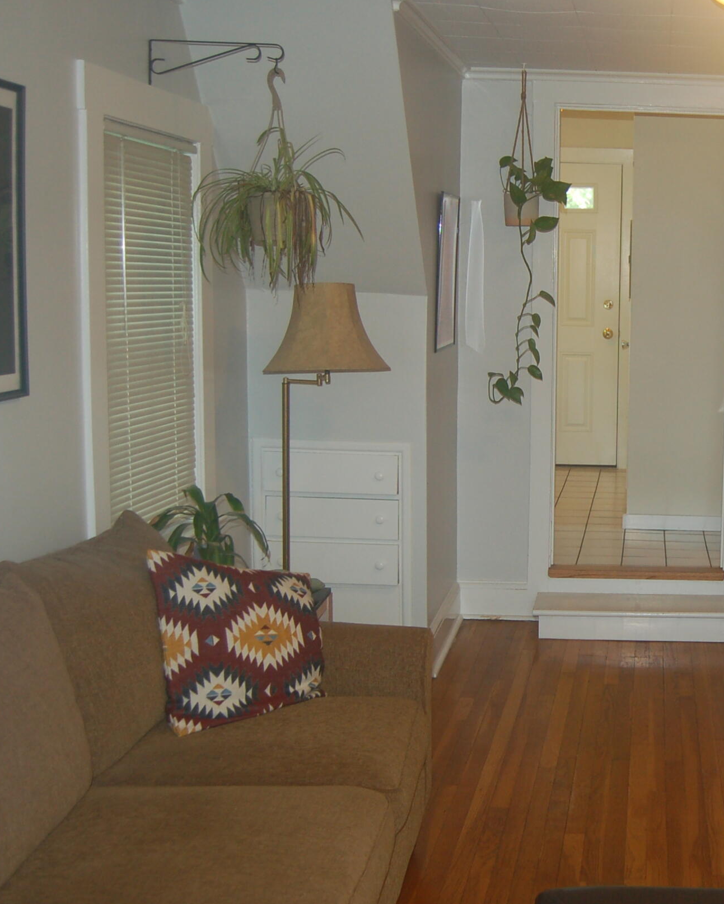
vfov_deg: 39.5
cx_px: 736
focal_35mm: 47
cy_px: 422
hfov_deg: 29.8
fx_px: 1259
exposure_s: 1/60
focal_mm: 18
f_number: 3.5
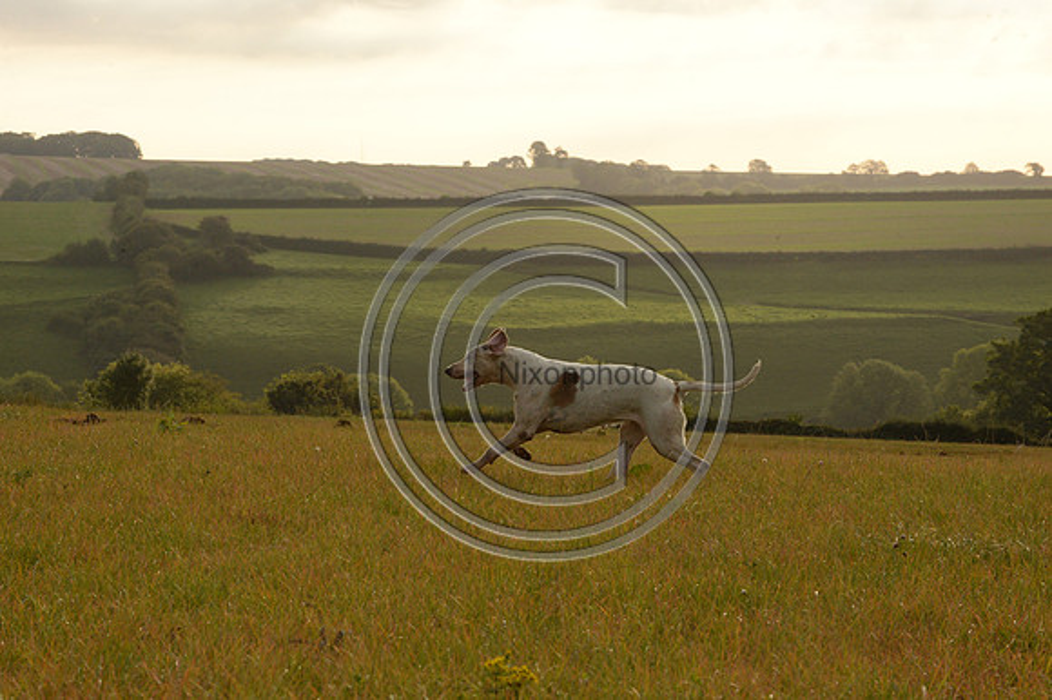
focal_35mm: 140
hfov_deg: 14.7
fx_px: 4089
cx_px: 526
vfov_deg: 9.8
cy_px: 350
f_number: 14
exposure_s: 1/1000
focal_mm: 140
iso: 2500
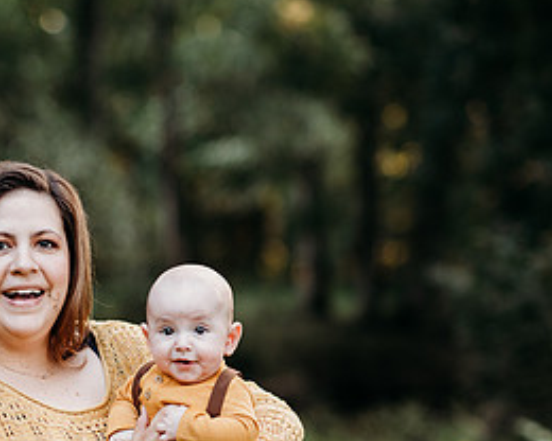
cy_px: 381
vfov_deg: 8.7
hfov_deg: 10.8
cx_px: 49
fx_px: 2908
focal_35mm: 178
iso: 200
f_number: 2.2
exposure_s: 1/200
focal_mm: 85
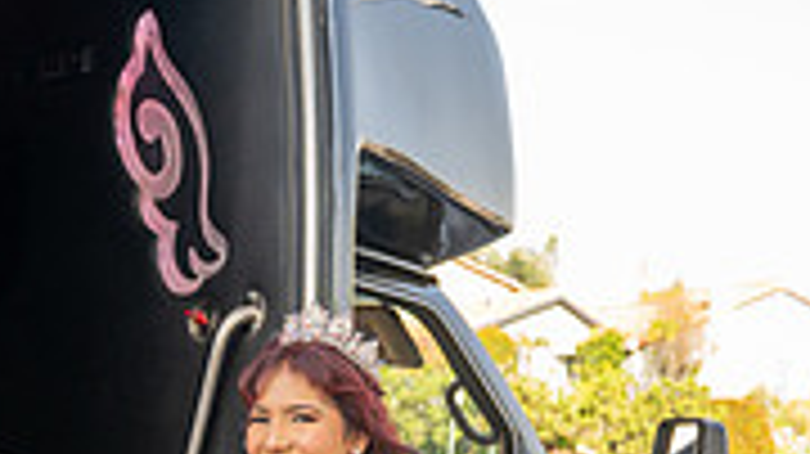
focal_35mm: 63
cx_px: 243
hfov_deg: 32.9
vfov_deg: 16.0
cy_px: 832
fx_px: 1352
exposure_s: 1/320
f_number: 3.5
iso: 200
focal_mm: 24
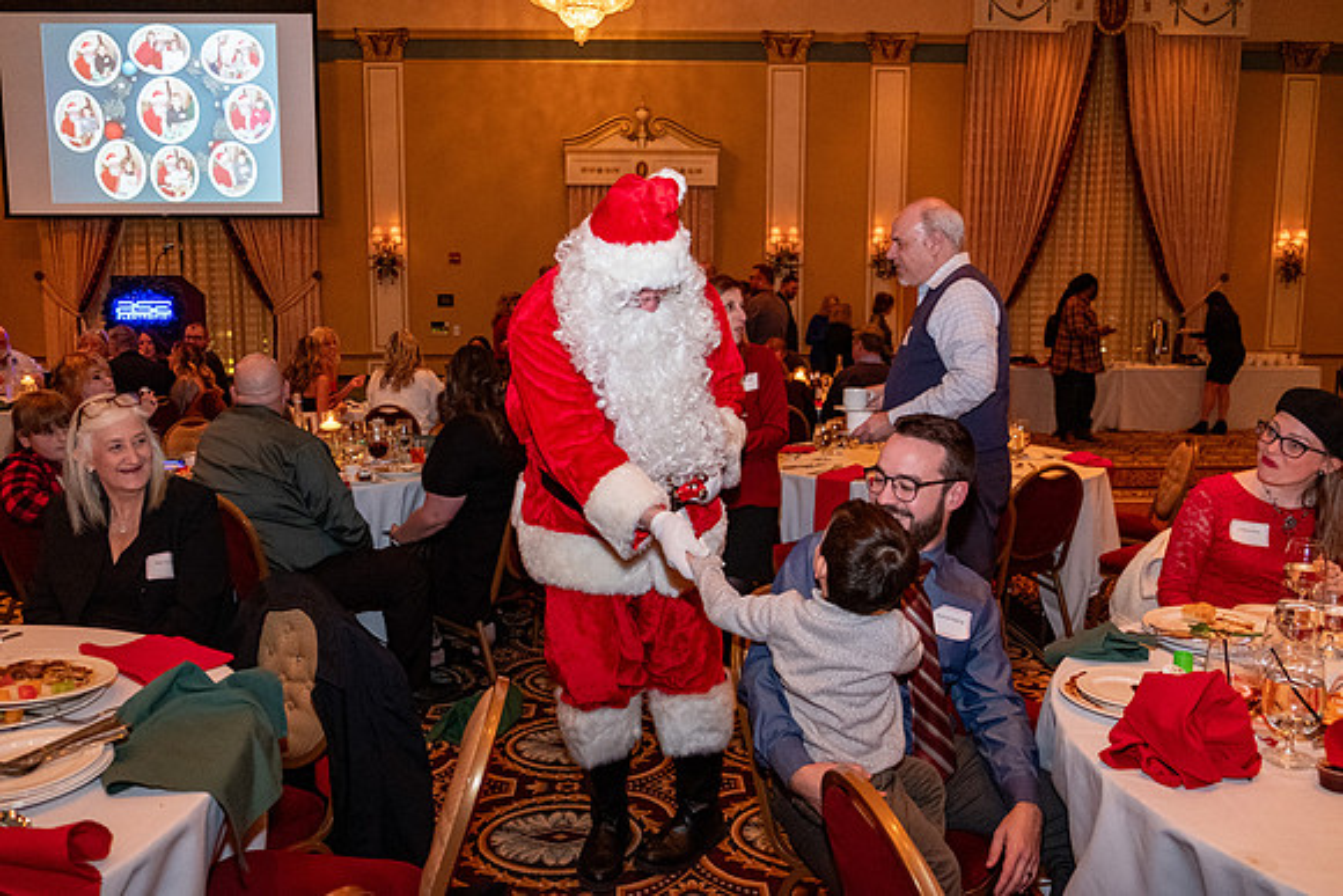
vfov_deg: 48.0
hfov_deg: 67.4
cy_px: 448
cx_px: 672
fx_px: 1007
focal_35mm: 27
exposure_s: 1/125
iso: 2500
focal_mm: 18
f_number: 2.8
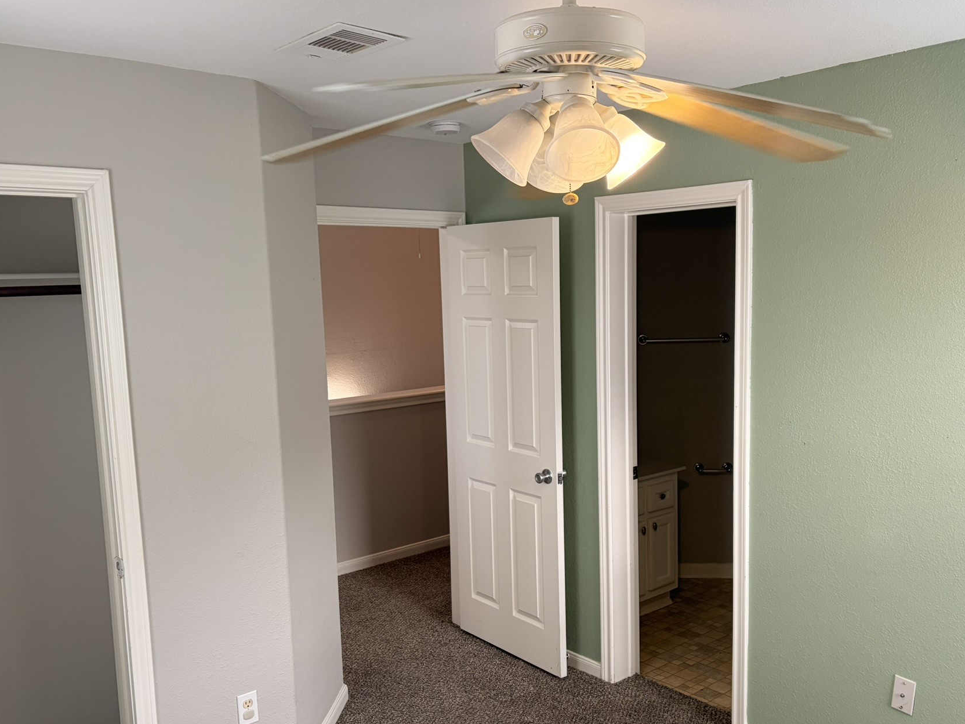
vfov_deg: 44.1
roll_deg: +1.1
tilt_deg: -7.1
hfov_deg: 56.8
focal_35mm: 32
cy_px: 393
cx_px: 517
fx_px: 892
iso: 125
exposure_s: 1/60
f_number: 1.6
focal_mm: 5.96
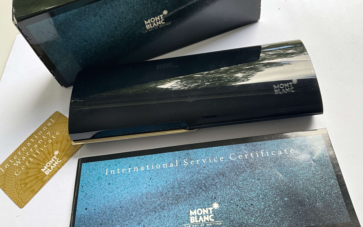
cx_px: 183
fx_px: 307
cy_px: 120
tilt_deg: -57.9
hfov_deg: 61.2
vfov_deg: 40.6
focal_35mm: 31
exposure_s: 1/122
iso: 40
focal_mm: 3
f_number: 1.8
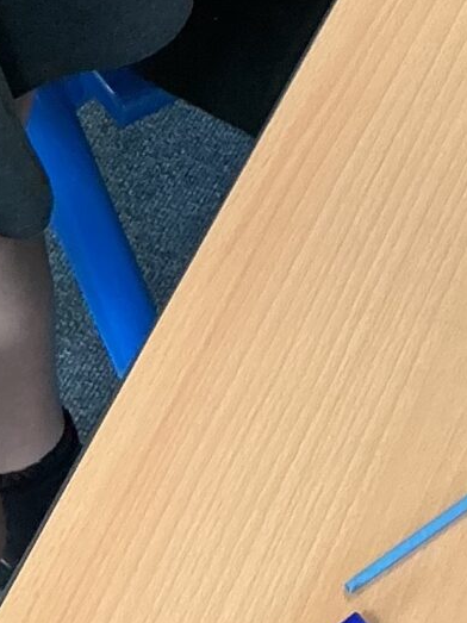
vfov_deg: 12.8
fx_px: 2555
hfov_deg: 9.8
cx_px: 898
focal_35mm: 142
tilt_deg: -45.1
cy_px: -453
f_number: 1.8
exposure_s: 1/60
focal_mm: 3
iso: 100
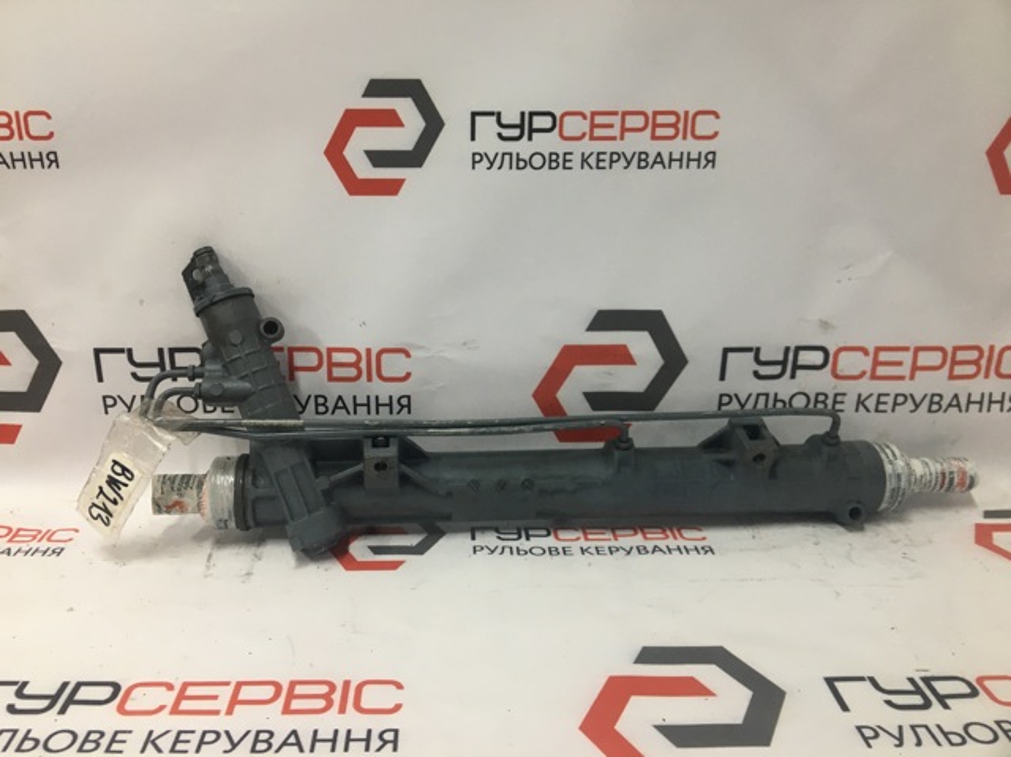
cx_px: 506
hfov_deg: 61.7
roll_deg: -0.1
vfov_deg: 48.2
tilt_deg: -20.5
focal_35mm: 29
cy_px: 378
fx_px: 846
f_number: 2.2
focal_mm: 4.15
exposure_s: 1/33
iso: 80
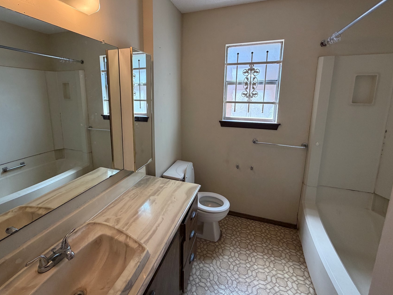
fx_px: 193
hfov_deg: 90.8
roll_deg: +0.1
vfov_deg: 74.3
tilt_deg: -10.0
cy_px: 126
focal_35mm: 17
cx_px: 177
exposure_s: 1/120
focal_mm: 2.22
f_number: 2.2
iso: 200
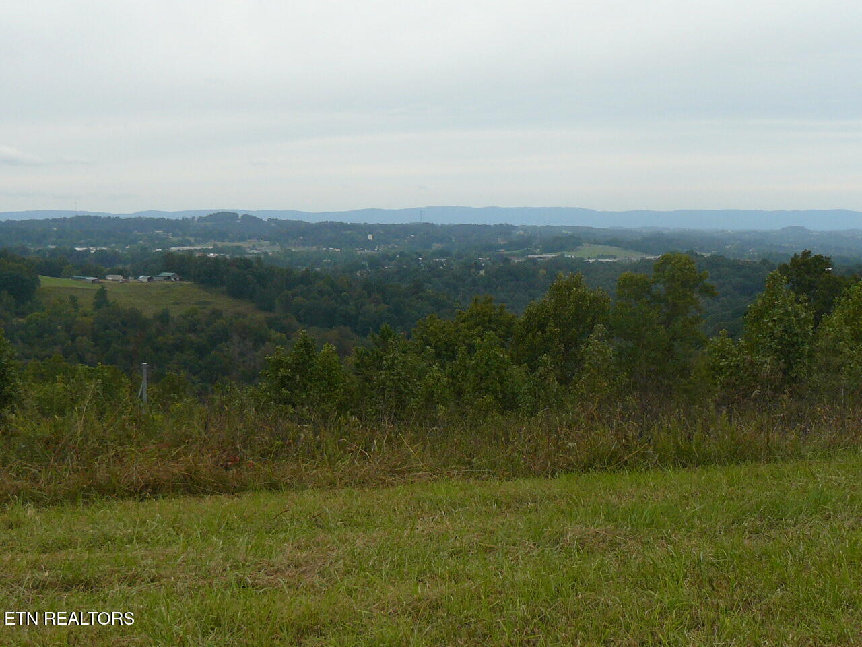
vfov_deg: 27.0
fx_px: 1345
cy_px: 324
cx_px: 431
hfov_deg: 35.5
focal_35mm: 54
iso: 100
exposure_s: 1/640
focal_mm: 6
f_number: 2.8
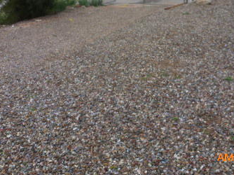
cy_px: 22
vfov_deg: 30.3
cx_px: 135
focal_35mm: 46
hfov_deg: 41.2
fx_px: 311
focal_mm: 4.3
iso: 100
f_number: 4
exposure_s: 1/400
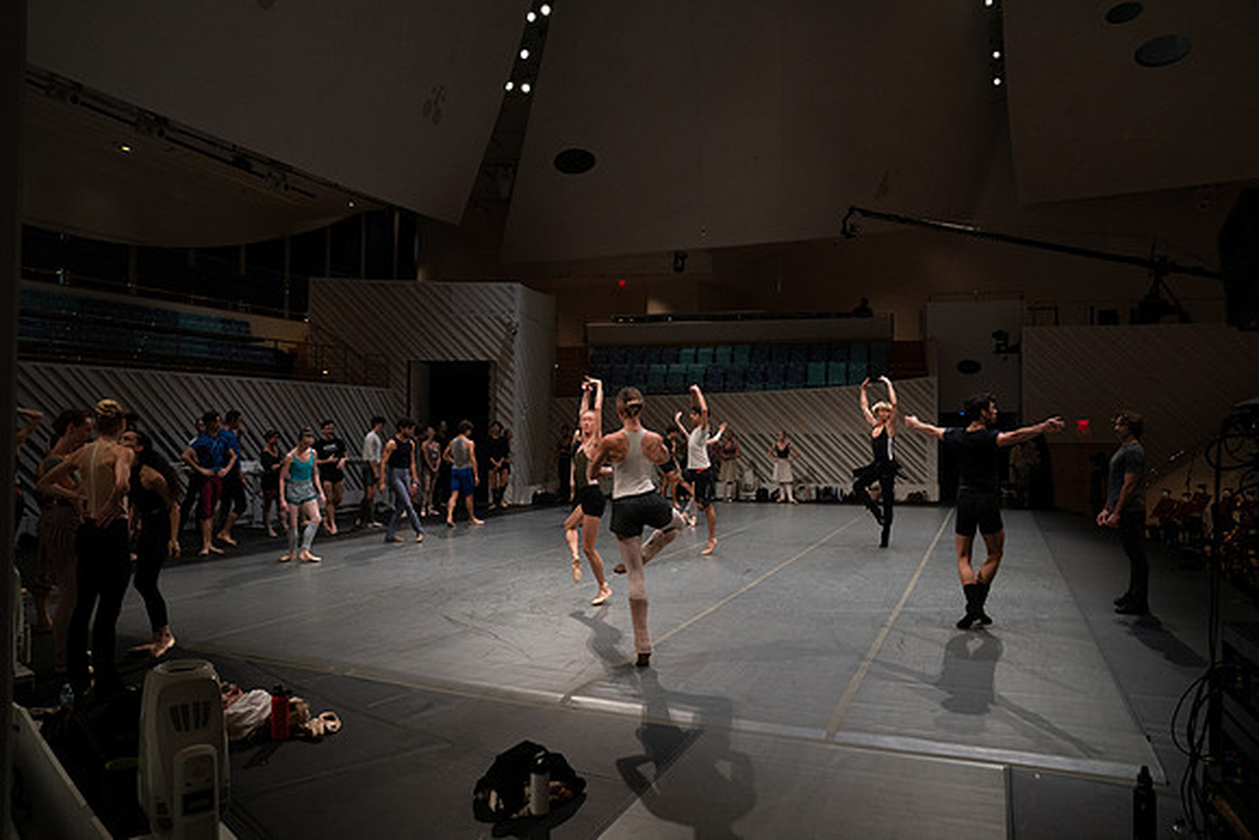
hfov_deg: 73.7
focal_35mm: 24
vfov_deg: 53.2
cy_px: 420
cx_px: 630
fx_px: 839
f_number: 4
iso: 3200
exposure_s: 1/400
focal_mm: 24
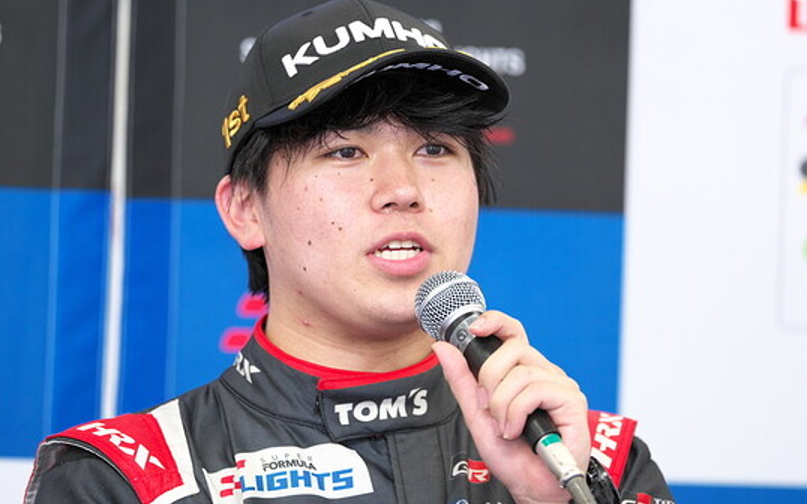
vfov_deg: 4.3
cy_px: 244
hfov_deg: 6.8
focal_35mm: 307
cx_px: 404
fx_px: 6751
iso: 560
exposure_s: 1/200
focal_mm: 200
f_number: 2.8
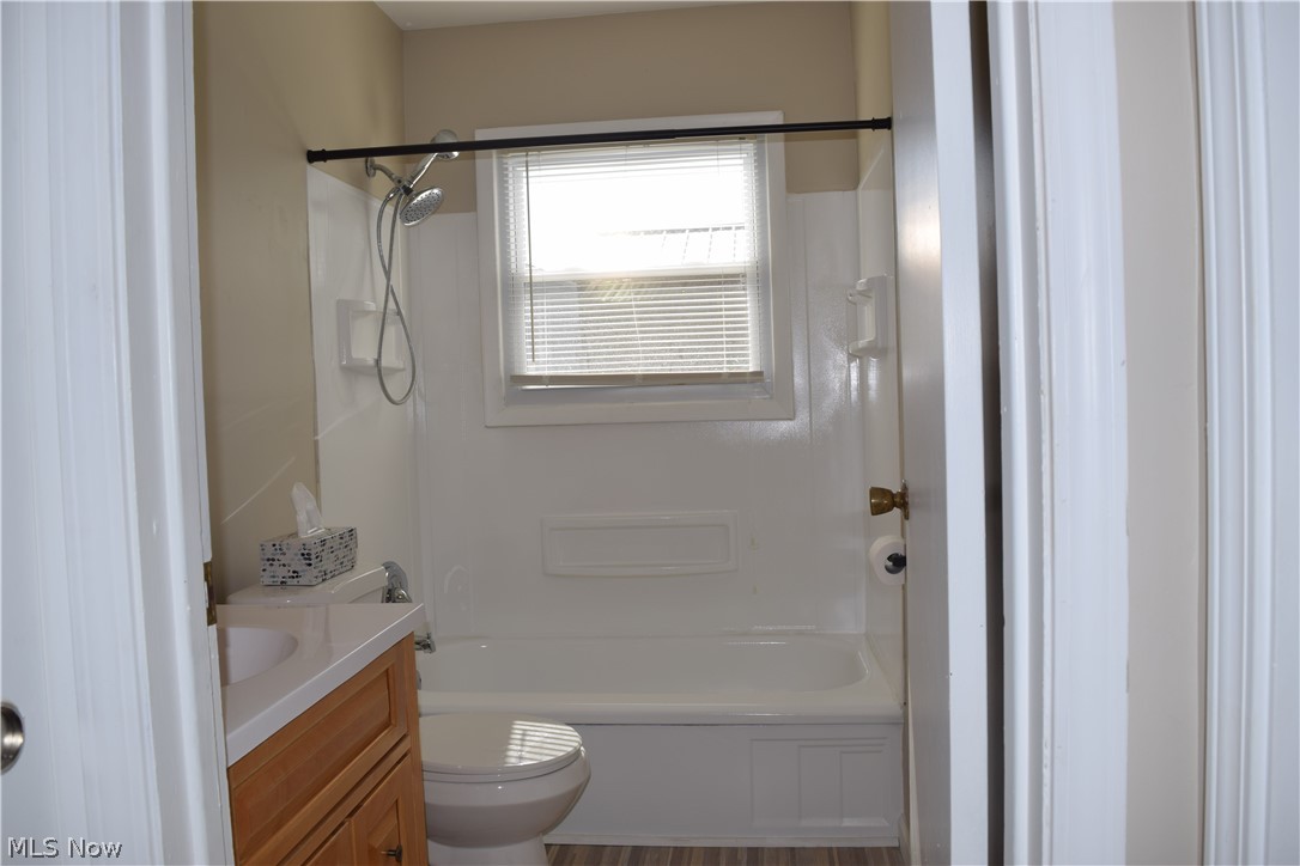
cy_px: 433
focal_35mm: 27
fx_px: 975
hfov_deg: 67.4
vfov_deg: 47.9
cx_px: 650
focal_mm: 18
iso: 100
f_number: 6.3
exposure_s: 1/160
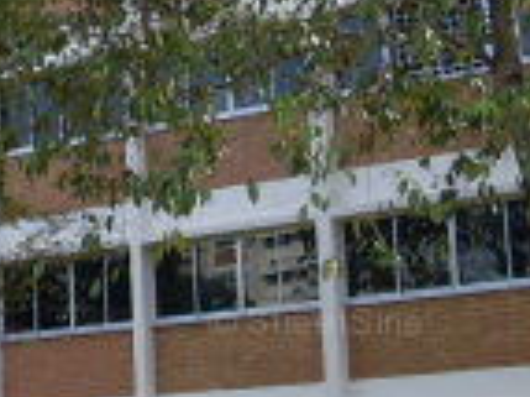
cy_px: -45
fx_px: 2234
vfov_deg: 10.0
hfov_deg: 12.8
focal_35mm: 146
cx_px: -256
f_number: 2.8
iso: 80
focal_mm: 6.3
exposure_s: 1/350
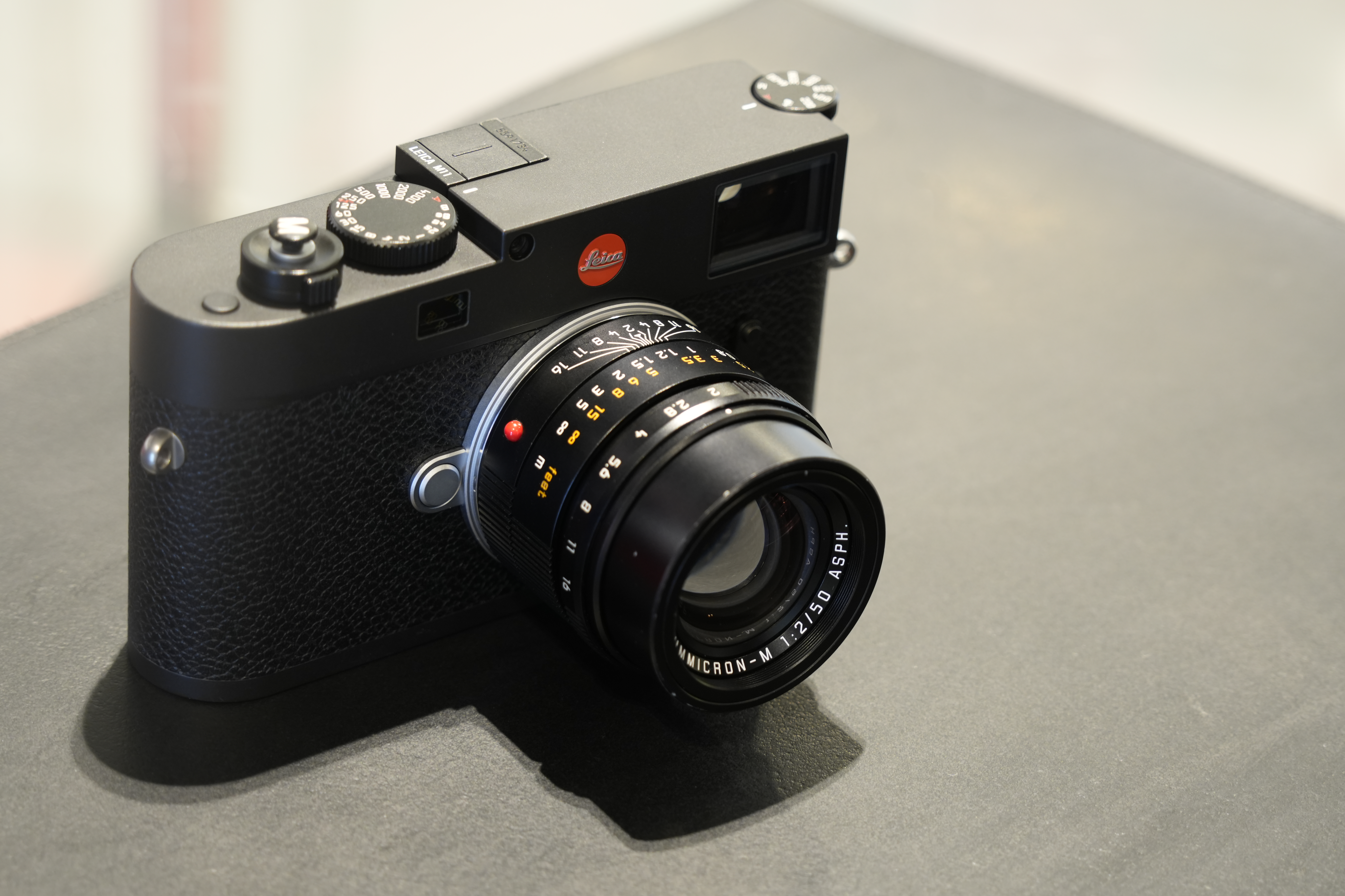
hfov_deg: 17.8
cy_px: 448
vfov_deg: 11.9
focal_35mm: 115
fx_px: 4296
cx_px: 672
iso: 800
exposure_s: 1/8
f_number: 6.3
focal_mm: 115
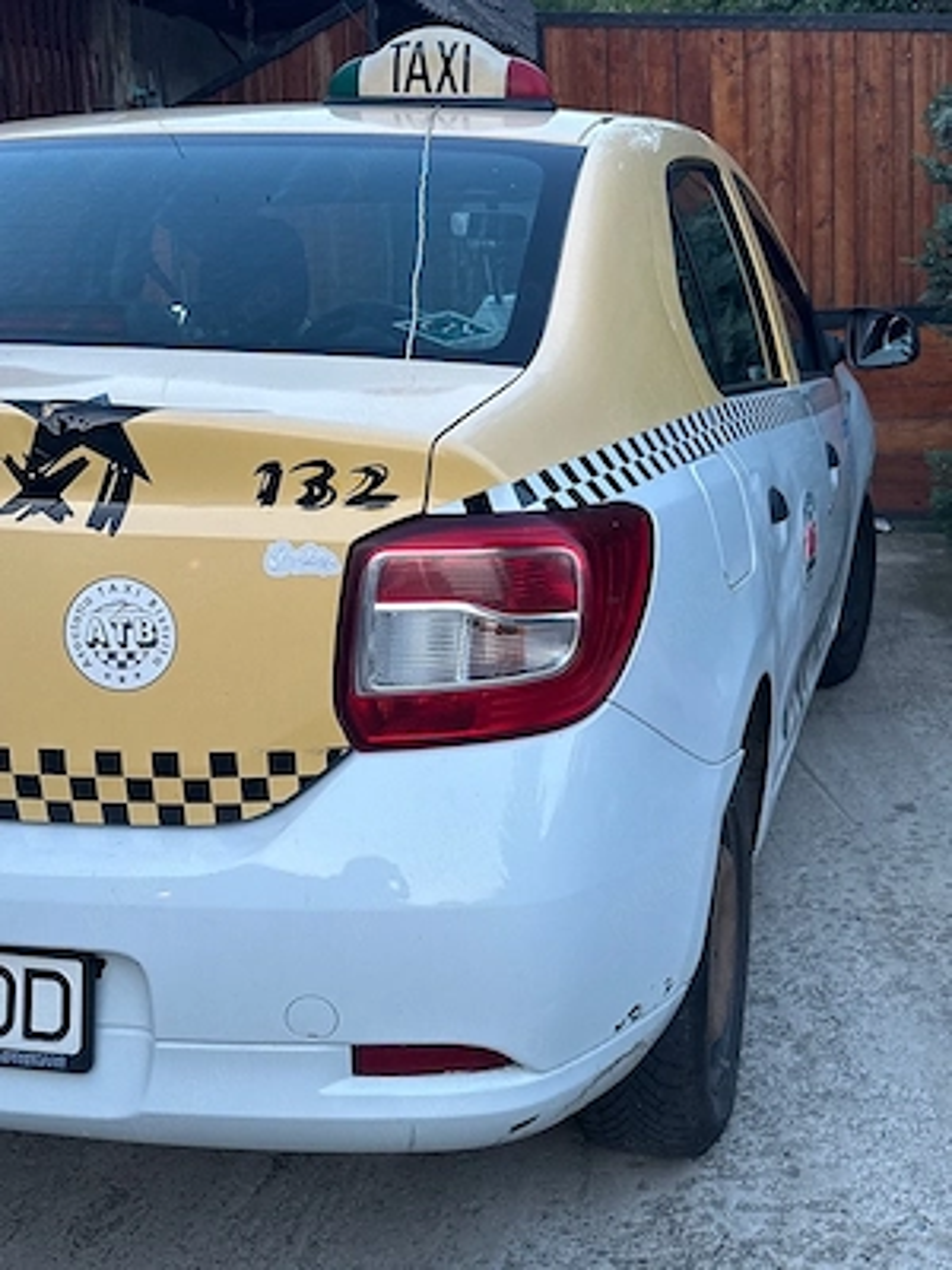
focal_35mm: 48
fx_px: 1760
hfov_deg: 30.3
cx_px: 476
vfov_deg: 39.7
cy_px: 635
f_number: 1.78
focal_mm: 6.86
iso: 100
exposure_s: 1/60
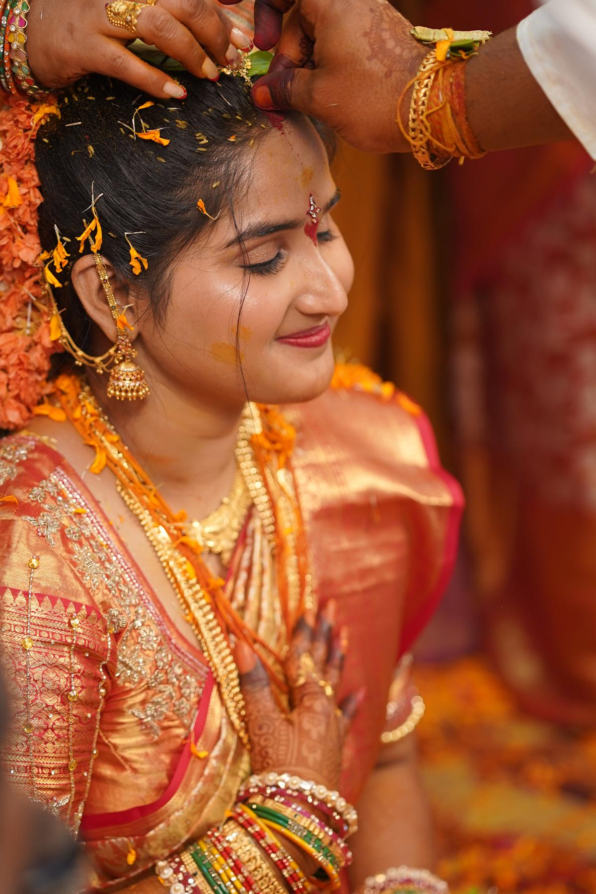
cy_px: 447
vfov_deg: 16.1
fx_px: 3154
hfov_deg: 10.8
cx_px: 298
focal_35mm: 127
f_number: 2
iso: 400
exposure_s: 1/250
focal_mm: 85
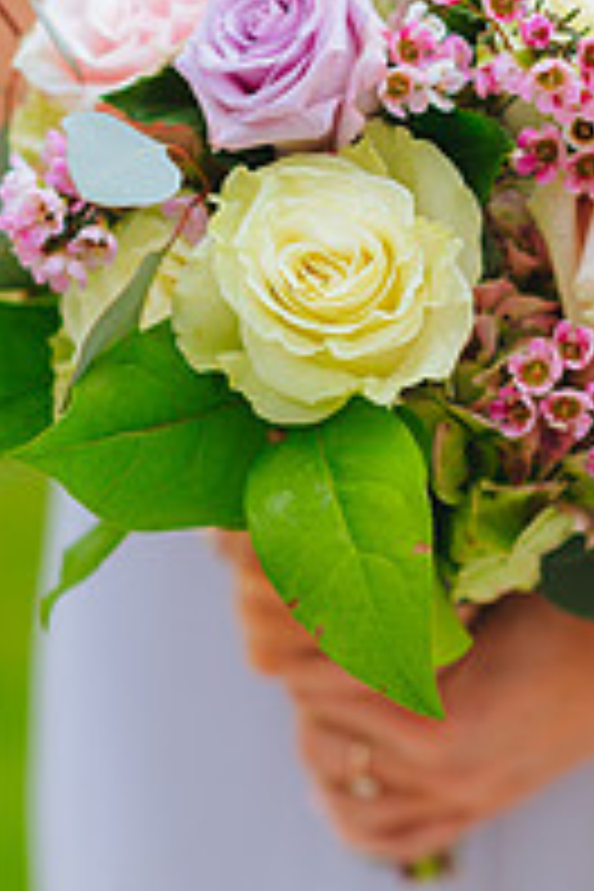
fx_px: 4776
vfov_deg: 10.6
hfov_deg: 7.1
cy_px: 212
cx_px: 448
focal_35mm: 193
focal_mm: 85
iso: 200
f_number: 2
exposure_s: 1/2500
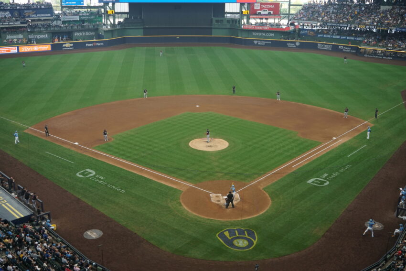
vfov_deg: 30.9
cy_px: 136
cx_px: 203
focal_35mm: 44
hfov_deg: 45.0
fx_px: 491
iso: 400
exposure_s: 1/160
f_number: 4.5
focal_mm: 29
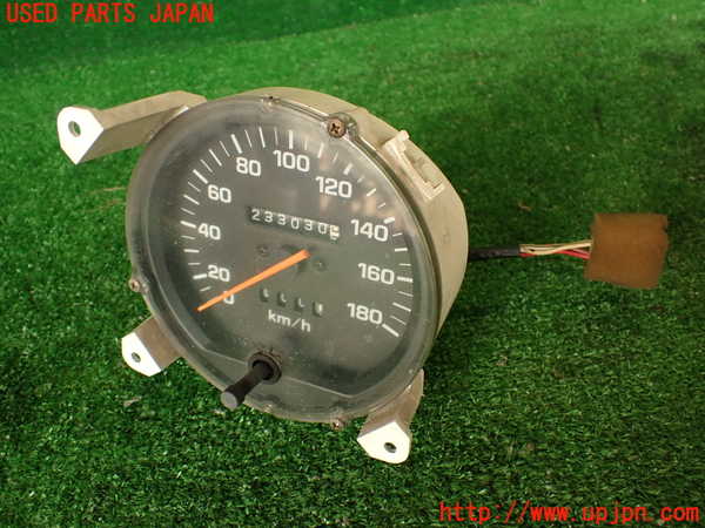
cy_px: 264
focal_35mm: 30
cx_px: 352
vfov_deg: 46.8
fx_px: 611
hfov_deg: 60.0
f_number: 2.3
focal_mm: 5.4
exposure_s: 1/80
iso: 100
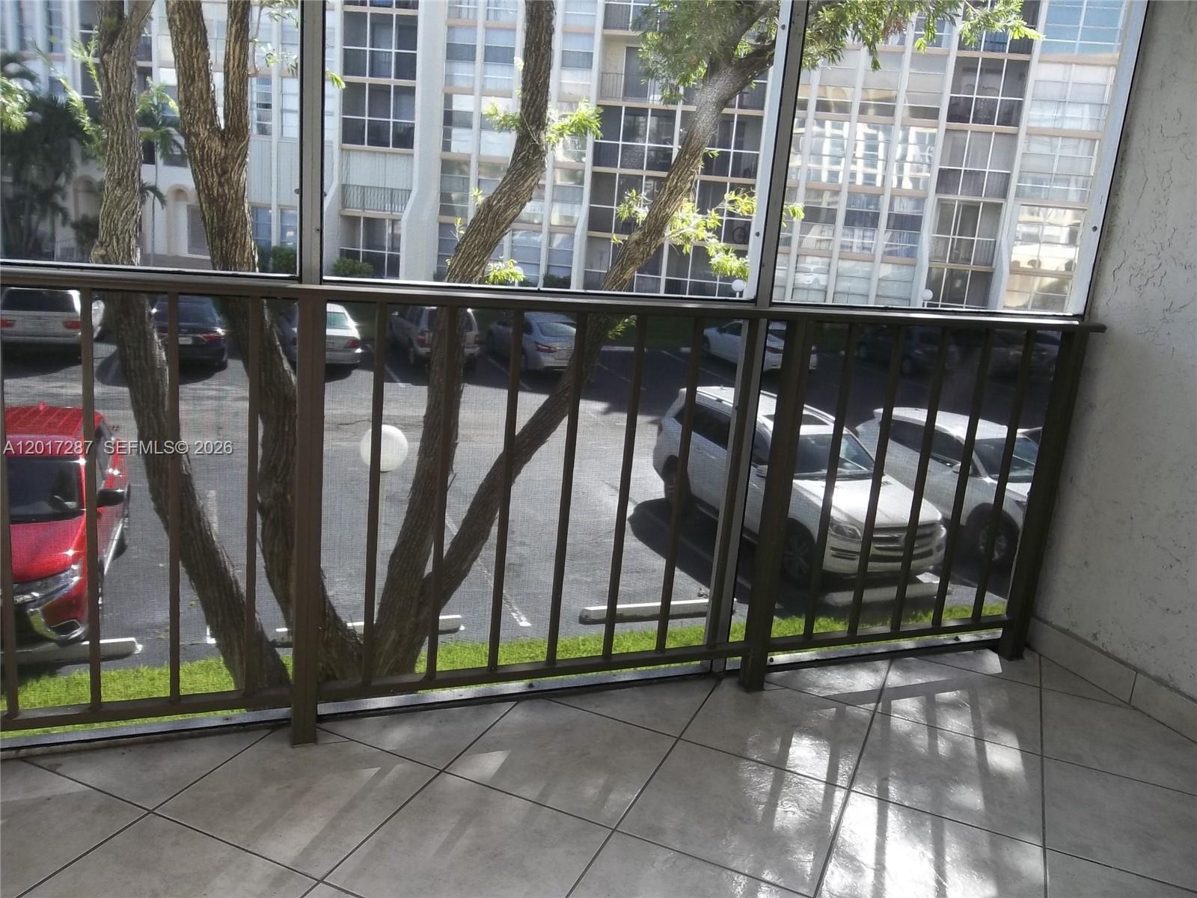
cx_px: 598
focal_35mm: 27
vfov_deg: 51.4
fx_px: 934
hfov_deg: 65.3
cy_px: 449
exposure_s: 1/125
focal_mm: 4.9
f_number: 3.5
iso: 80
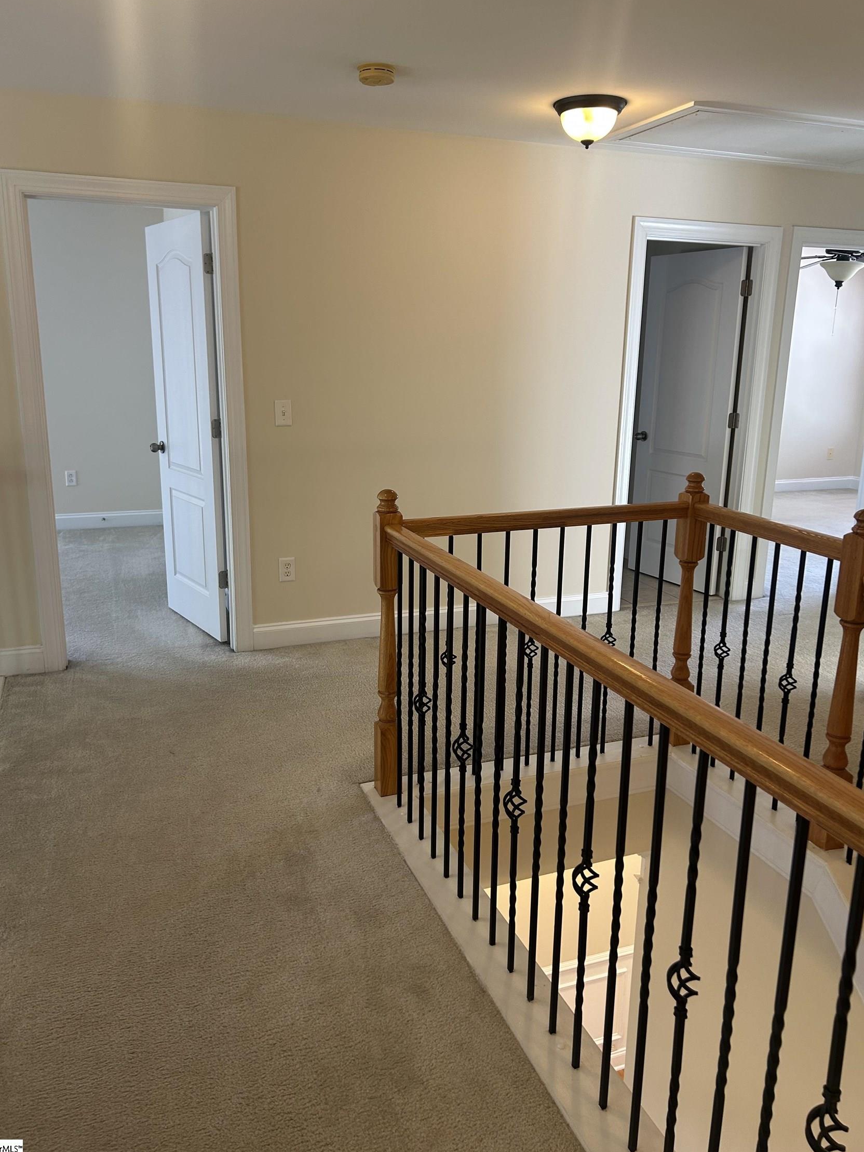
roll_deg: -0.7
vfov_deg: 65.3
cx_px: 424
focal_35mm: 27
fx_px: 899
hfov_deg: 51.3
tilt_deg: -12.8
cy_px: 557
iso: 80
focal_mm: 5.7
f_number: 1.5
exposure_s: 1/60
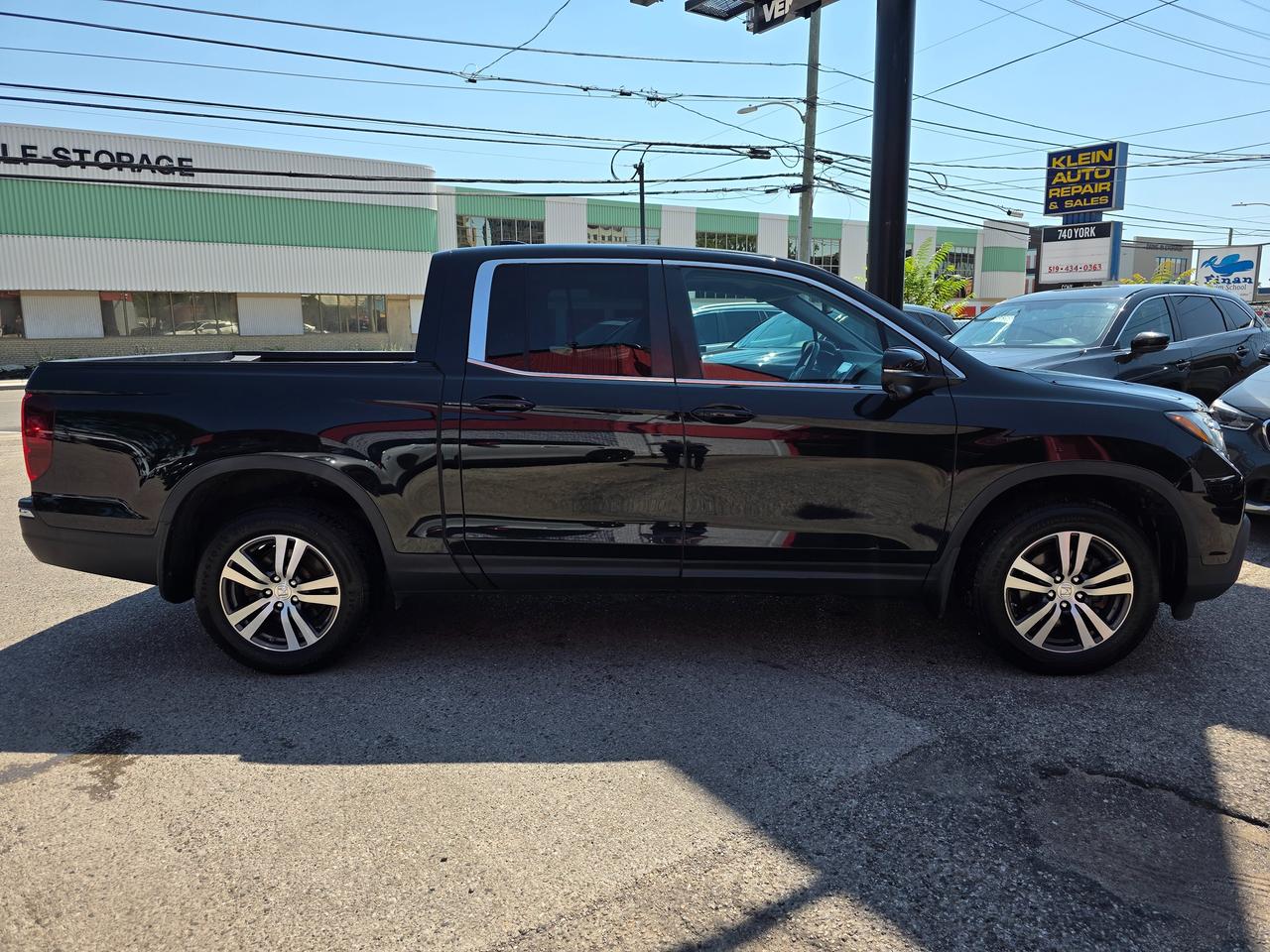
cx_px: 635
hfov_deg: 73.9
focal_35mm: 23
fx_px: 844
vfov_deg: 58.9
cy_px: 476
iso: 80
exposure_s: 1/3531
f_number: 1.7
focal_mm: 6.3
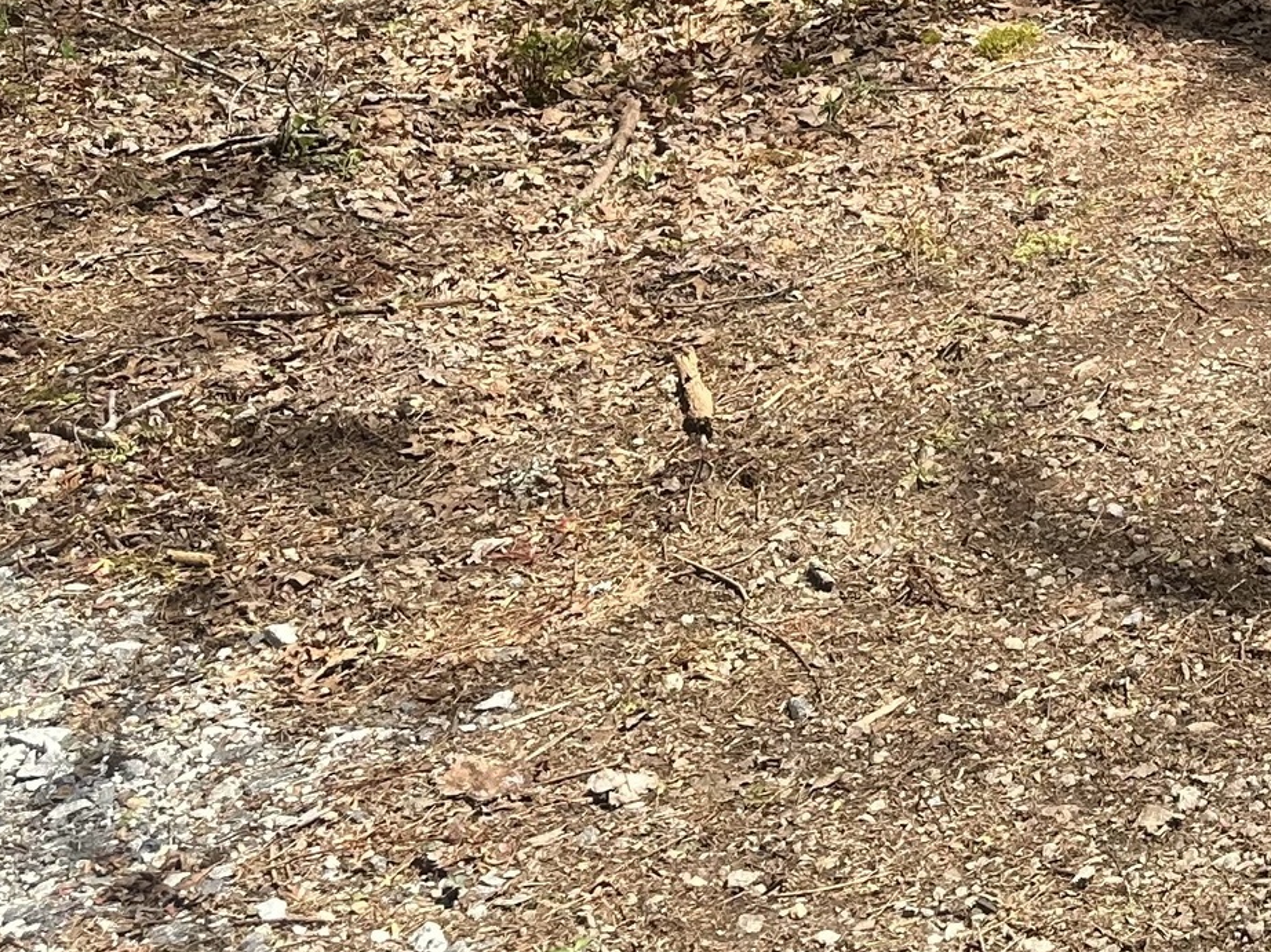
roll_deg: -1.0
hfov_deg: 22.1
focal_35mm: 80
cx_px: 1631
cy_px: -322
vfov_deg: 17.2
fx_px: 2937
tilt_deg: +0.1
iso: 80
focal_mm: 6.86
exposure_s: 1/1256
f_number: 1.78
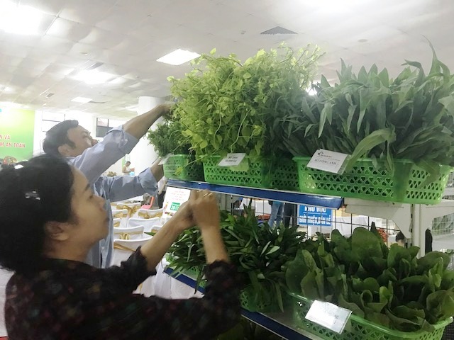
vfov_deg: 49.7
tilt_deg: -0.4
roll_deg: -2.7
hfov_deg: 63.4
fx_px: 367
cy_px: 170
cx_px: 227
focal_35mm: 28
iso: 100
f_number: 1.8
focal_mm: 3.99
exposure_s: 1/17
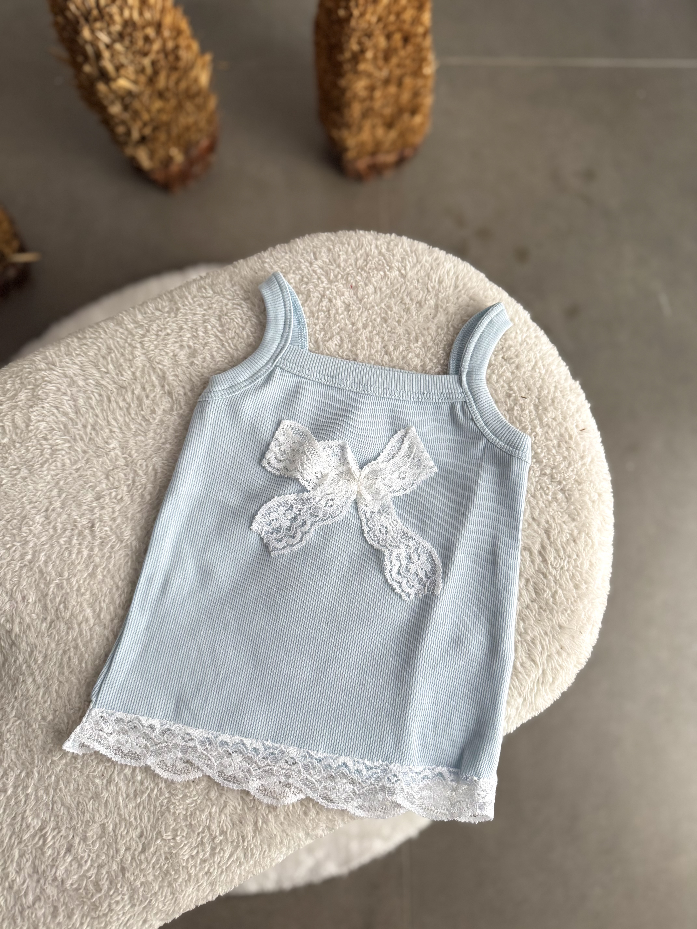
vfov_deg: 71.6
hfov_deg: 56.8
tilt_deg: -79.0
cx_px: 348
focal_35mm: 24
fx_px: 644
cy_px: 464
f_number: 1.78
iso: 200
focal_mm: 6.76
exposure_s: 1/68
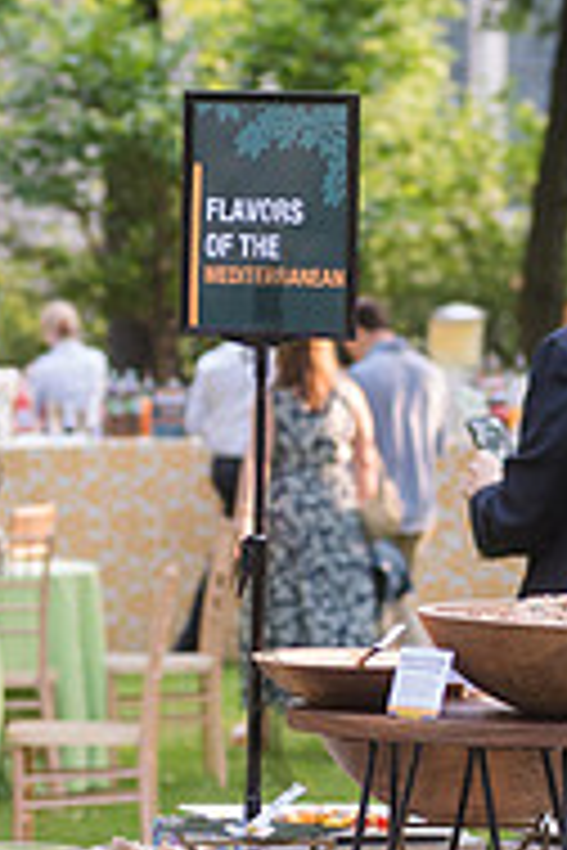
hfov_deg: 5.0
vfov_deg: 7.6
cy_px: 593
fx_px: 6402
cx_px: 712
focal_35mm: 271
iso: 500
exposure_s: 1/250
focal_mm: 80
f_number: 4
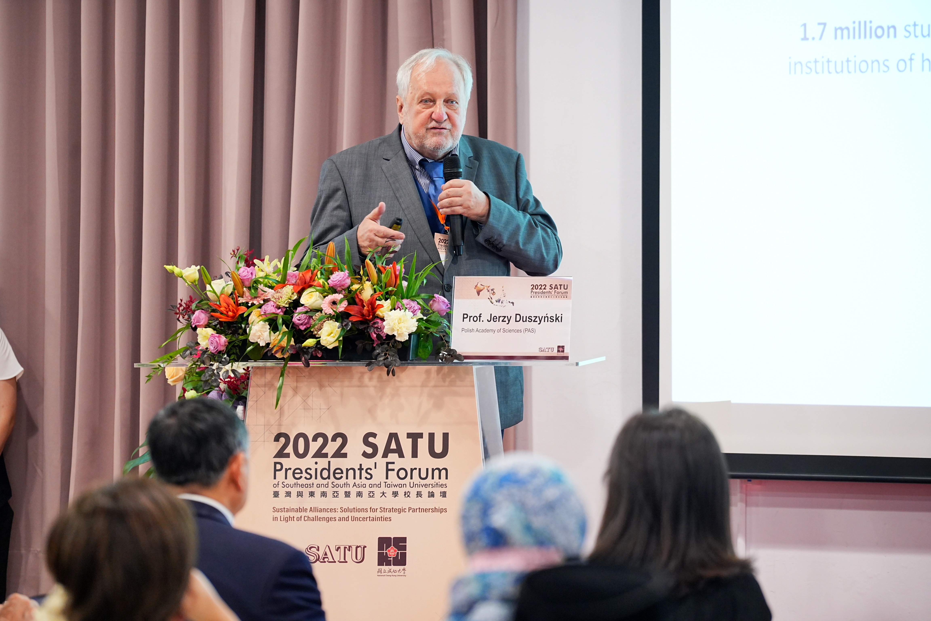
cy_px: 310
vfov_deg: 6.9
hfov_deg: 10.3
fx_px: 5172
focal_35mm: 200
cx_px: 466
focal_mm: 200
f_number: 4.5
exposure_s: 1/60
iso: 2000
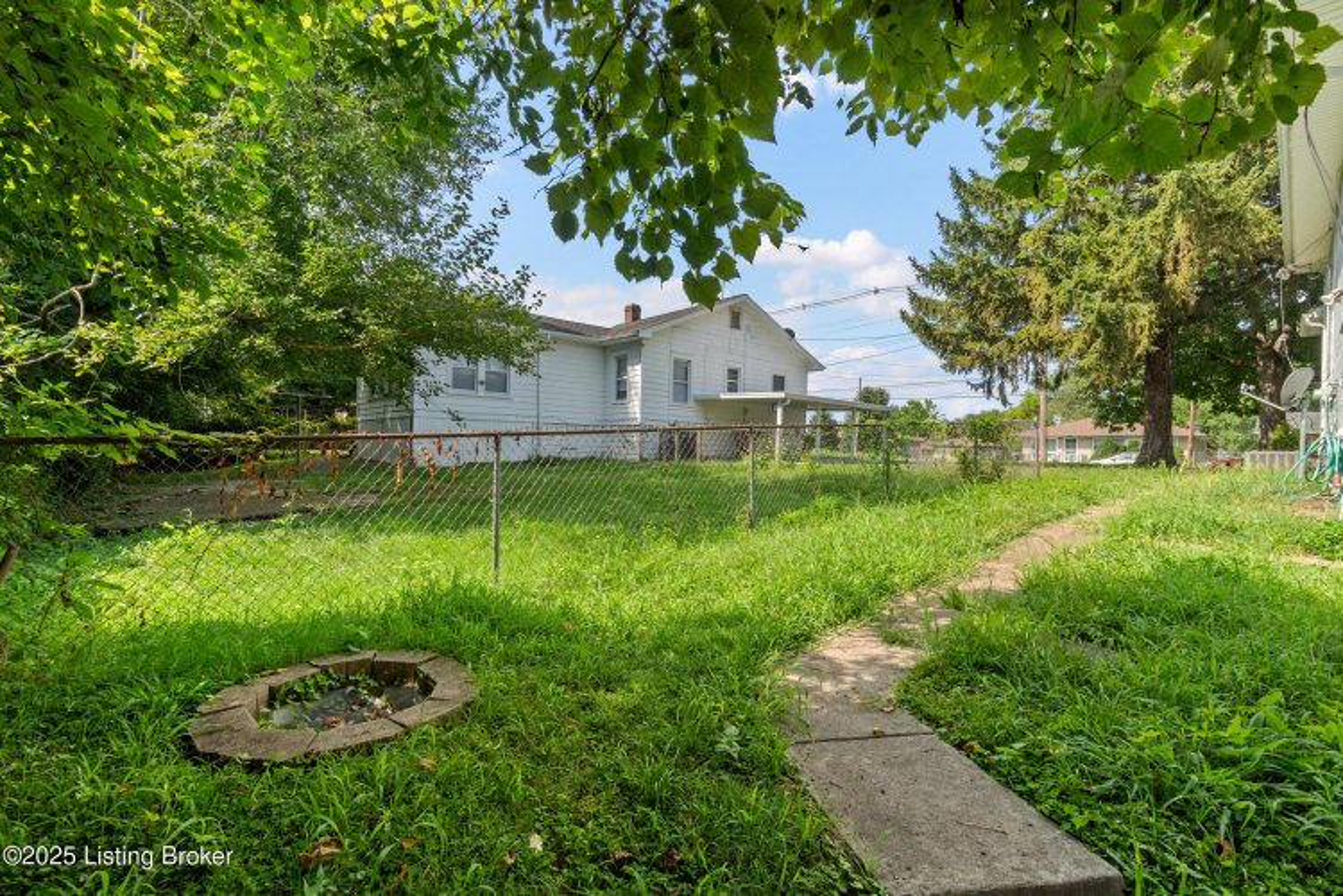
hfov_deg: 100.4
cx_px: 672
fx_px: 560
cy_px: 448
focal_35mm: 15
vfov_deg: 77.3
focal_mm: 10
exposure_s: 1/250
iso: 400
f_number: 8
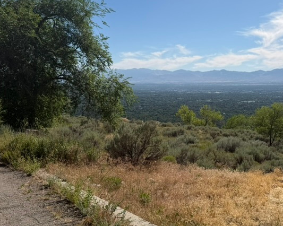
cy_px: 114
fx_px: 377
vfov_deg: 33.4
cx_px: 191
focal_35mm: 45
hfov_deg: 40.6
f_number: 1.78
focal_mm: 6.76
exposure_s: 1/9091
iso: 80
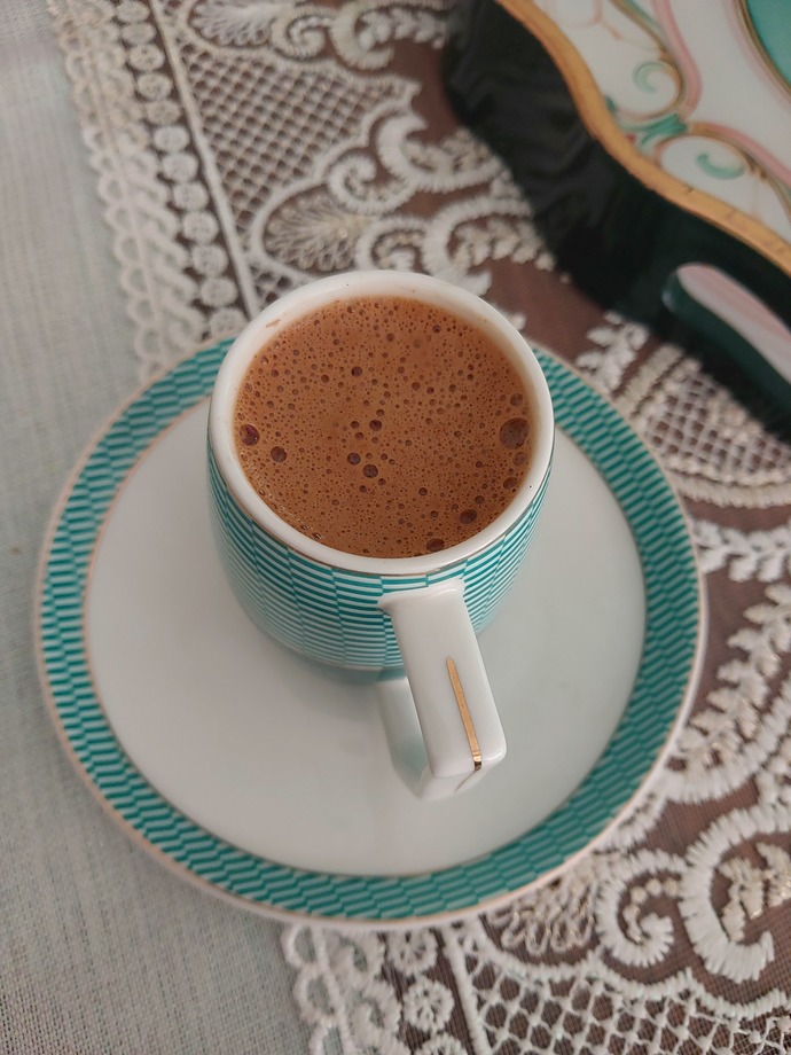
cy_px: 528
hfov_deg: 46.8
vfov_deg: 60.0
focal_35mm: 30
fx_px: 914
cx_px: 396
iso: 320
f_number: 1.8
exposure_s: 1/50
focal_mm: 4.6
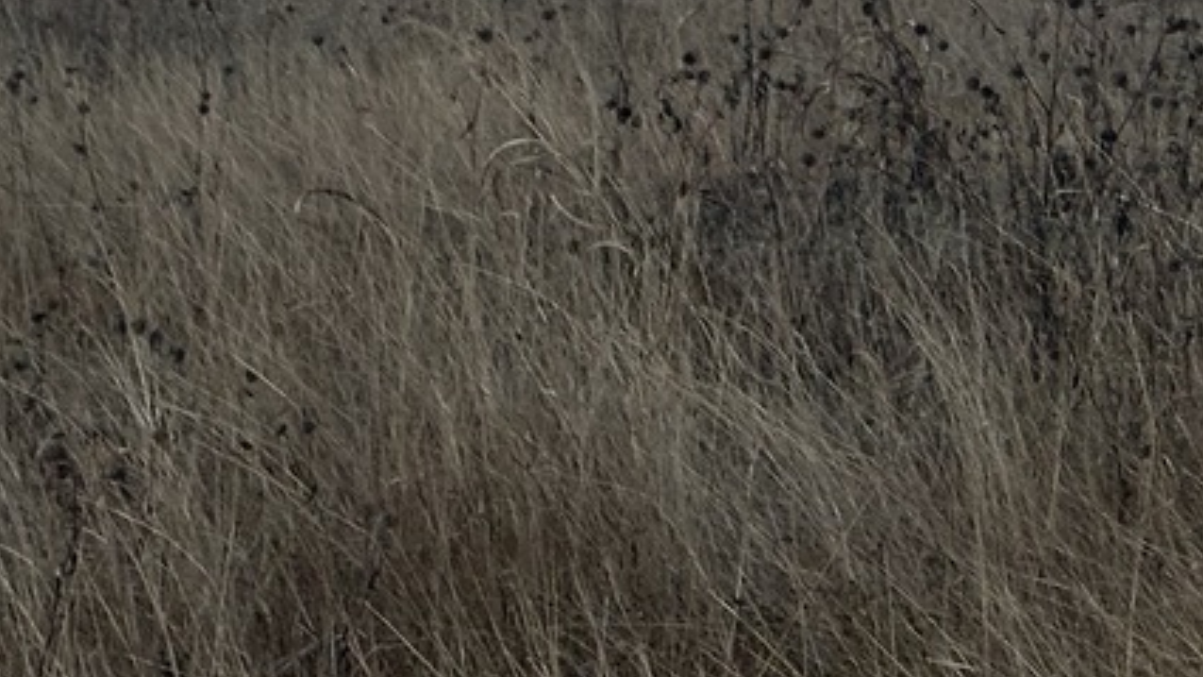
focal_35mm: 177
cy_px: -802
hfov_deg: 11.9
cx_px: 1432
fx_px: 5646
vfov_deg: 6.6
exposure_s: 1/6211
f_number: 1.78
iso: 64
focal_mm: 6.86
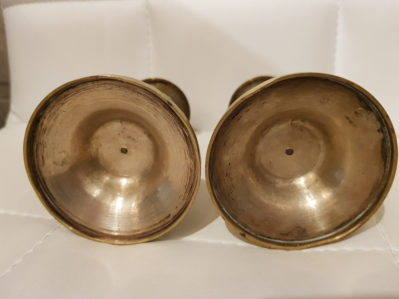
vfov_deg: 53.1
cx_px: 200
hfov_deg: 67.3
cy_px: 150
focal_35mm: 26
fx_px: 300
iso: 200
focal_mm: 4.2
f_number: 1.7
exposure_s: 1/33
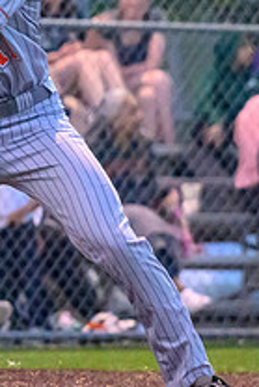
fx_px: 5063
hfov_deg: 2.9
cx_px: -6
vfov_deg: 4.4
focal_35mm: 470
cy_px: 72
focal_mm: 125
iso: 12800
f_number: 2.8
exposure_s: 1/2000
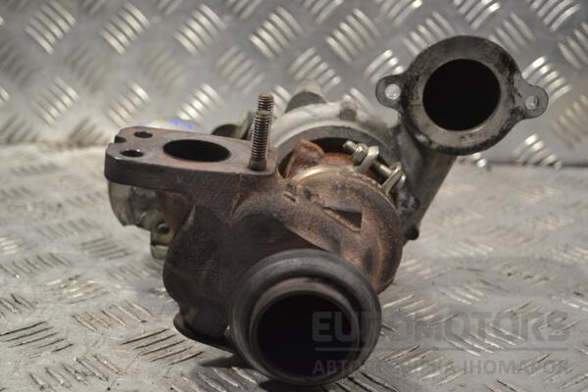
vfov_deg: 23.8
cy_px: 196
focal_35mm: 57
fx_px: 931
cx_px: 294
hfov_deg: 35.1
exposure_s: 1/80
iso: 400
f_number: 5
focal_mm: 38
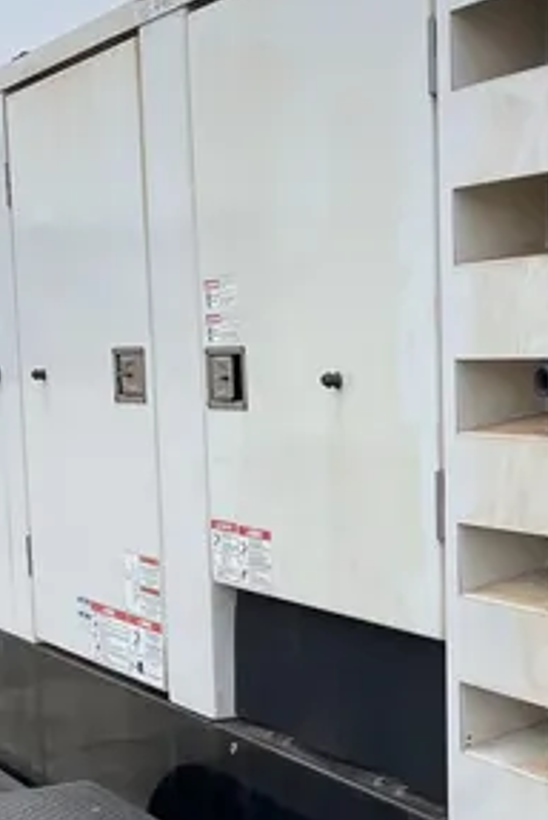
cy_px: 613
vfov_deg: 28.8
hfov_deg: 19.2
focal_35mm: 69
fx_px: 1572
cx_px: 554
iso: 32
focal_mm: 4.2
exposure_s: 1/609
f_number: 1.6
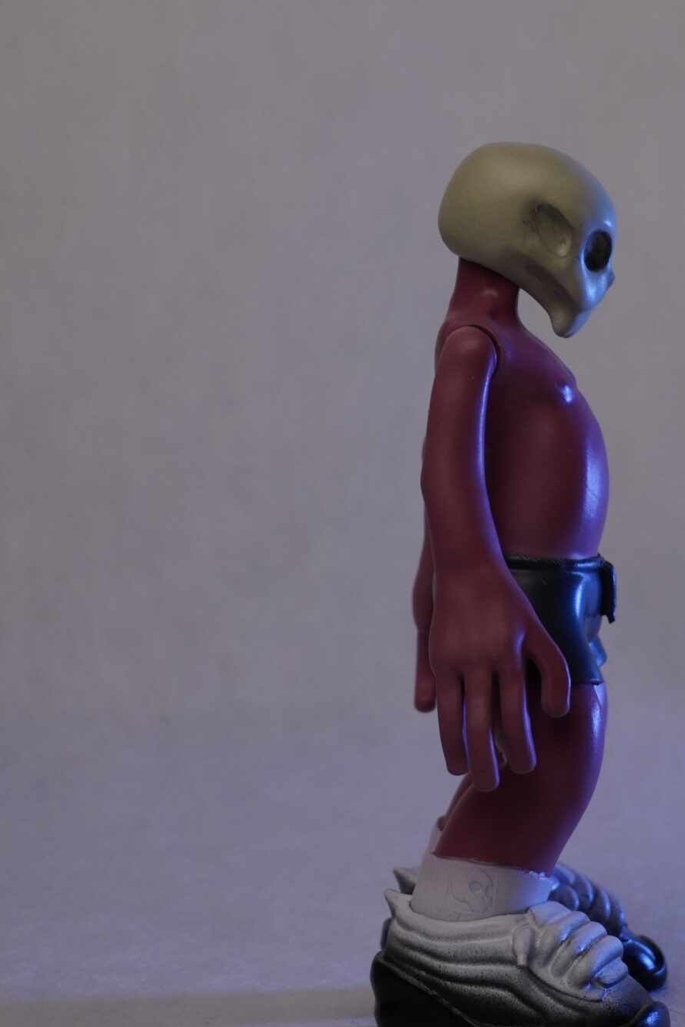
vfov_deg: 14.2
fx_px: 4109
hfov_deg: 9.5
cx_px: 509
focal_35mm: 144
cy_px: 498
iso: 640
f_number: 5.6
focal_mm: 50
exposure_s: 1/60
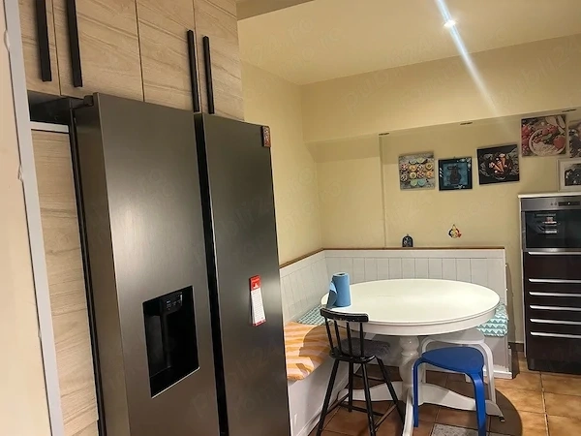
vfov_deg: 53.1
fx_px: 436
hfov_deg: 67.3
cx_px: 290
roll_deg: +4.4
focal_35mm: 26
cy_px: 218
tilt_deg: -3.4
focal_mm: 5.7
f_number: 1.5
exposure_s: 1/50
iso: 250
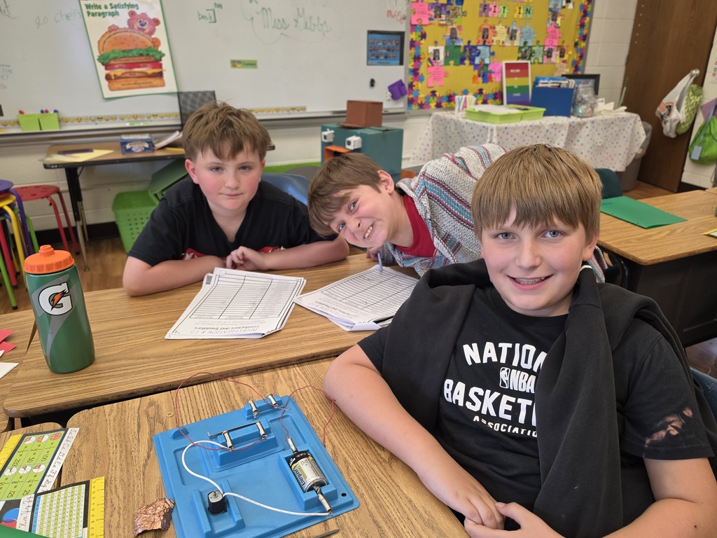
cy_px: 269
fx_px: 476
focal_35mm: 23
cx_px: 358
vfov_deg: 58.9
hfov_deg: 73.9
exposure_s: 1/120
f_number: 1.4
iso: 100
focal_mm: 6.5
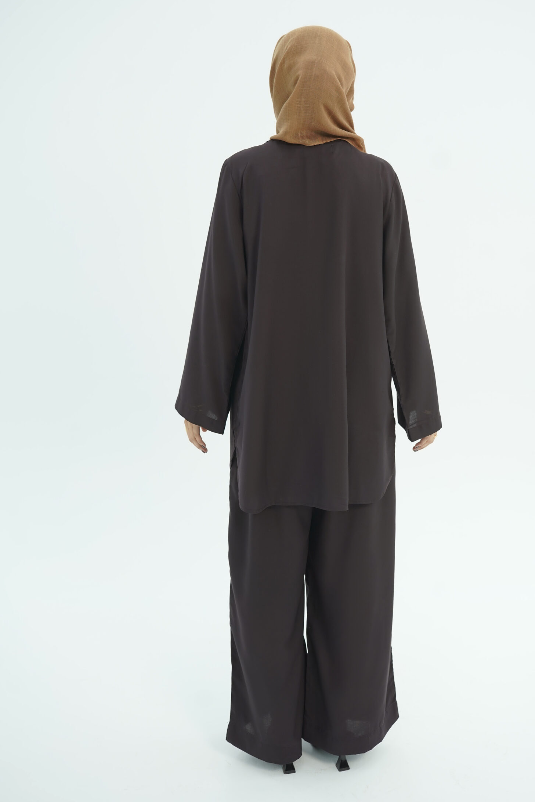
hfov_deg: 32.6
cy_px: 347
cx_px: 299
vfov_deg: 47.3
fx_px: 914
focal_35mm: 41
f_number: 4
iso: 400
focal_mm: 35
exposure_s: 1/125
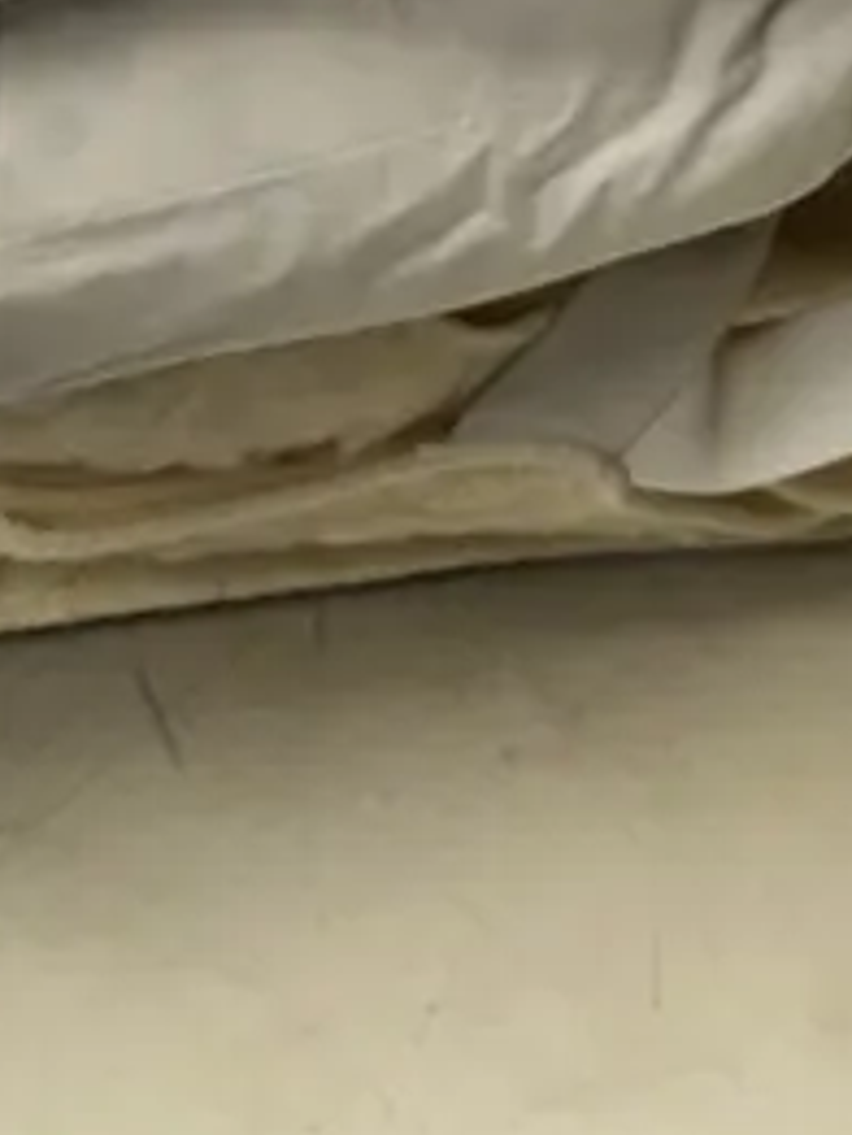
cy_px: -1070
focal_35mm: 94
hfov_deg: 15.4
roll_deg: -3.9
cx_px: 891
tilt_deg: -27.6
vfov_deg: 16.4
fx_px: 3082
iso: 64
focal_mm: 6.86
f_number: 1.78
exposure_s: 1/100
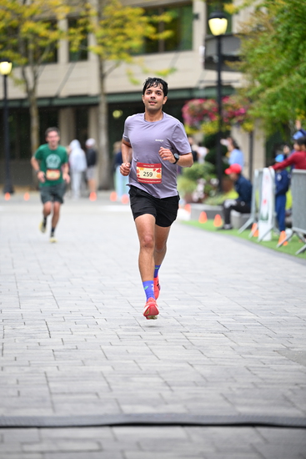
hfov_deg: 7.9
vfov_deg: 11.7
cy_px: 230
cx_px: 153
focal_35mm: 175
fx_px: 2230
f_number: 2.8
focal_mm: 175
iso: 1250
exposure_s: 1/1600
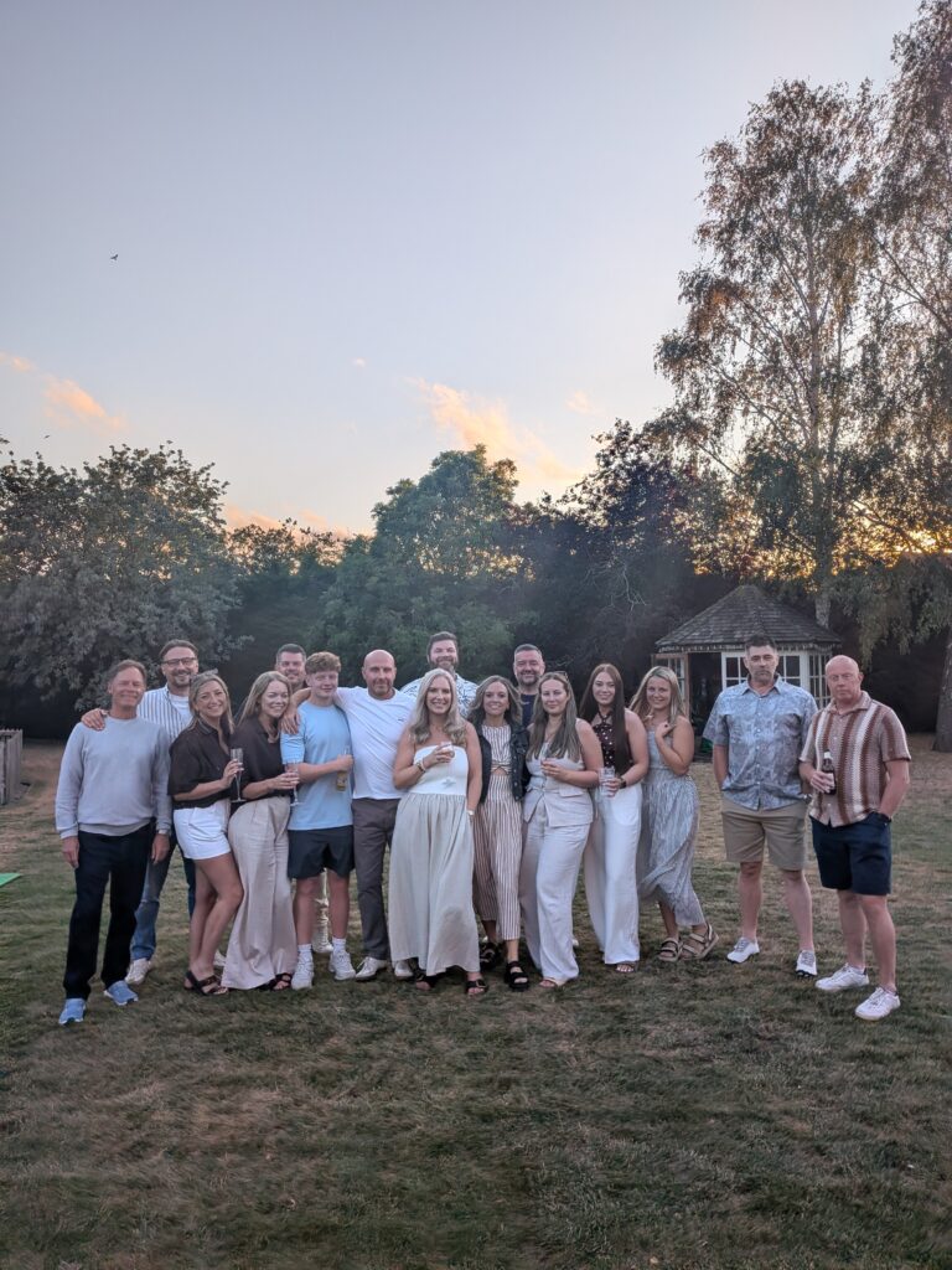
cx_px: 476
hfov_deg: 56.8
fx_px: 880
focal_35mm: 24
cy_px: 635
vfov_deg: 71.6
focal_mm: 4.53
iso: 28
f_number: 1.7
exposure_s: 1/502
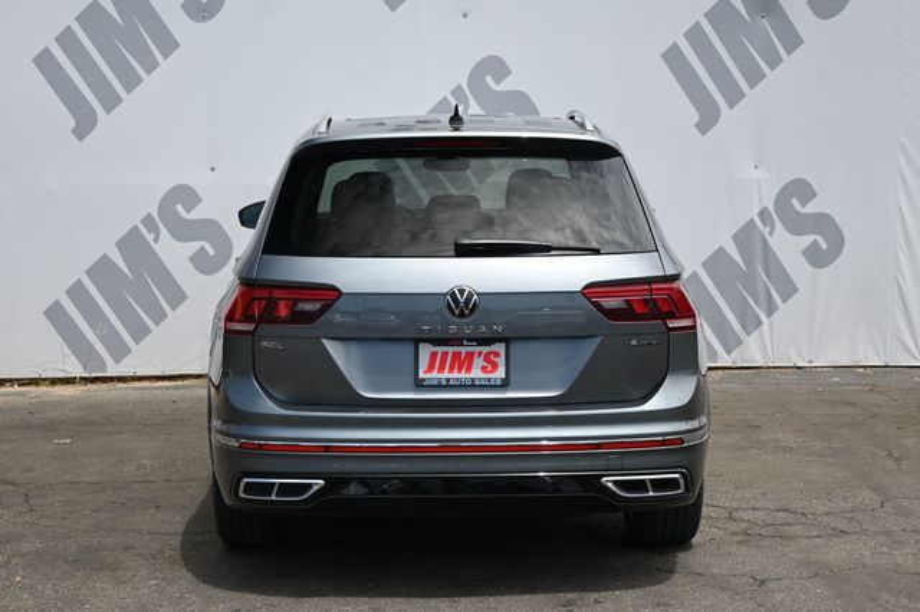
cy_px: 306
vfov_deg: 23.8
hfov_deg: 35.1
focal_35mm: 57
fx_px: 1456
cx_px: 460
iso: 100
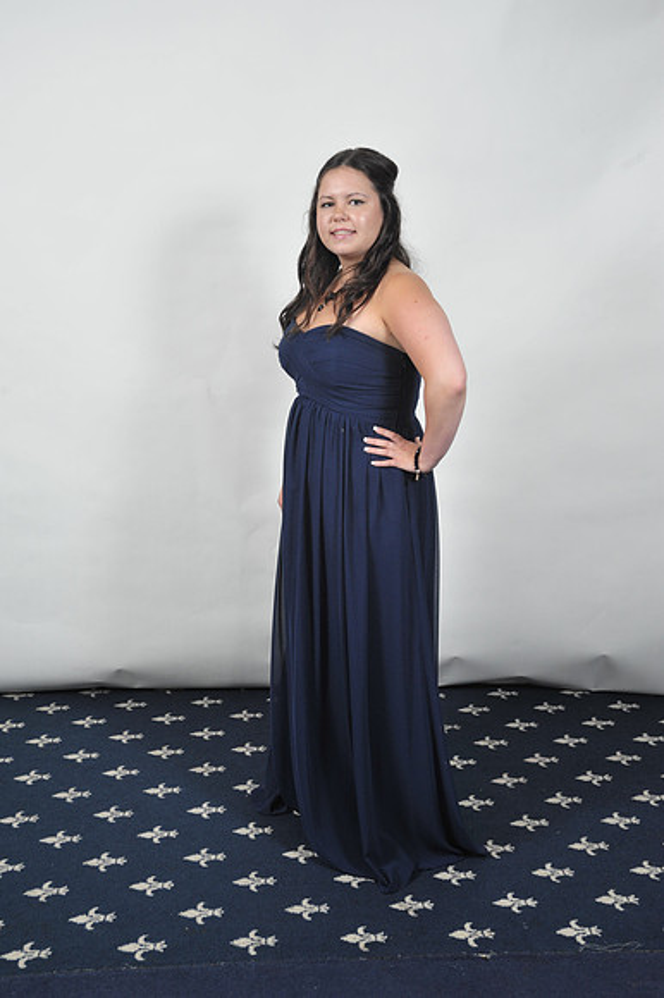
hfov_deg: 29.8
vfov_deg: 43.6
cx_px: 332
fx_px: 1246
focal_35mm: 45
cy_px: 499
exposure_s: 1/160
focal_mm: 45
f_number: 7.1
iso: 1000
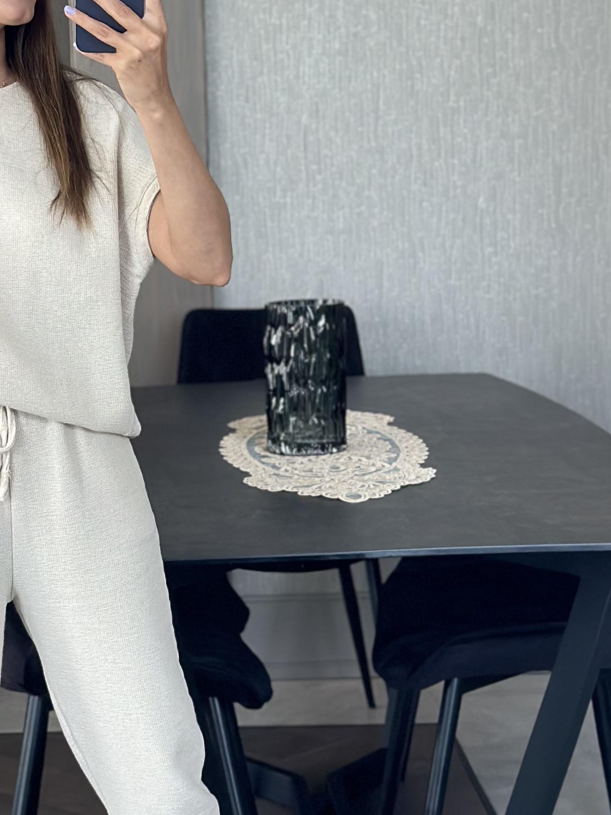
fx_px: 2471
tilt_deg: -14.8
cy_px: 468
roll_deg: +1.4
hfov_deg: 13.9
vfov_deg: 18.7
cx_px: 35
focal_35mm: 105
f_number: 1.78
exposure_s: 1/107
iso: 125
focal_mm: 6.86
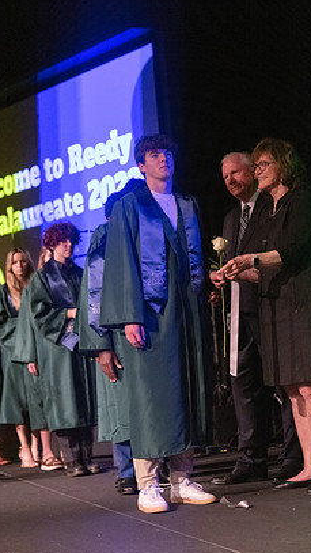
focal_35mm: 81
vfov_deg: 26.2
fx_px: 1187
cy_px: 258
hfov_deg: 14.9
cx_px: 177
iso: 16000
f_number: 2.8
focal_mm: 70
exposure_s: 1/1000
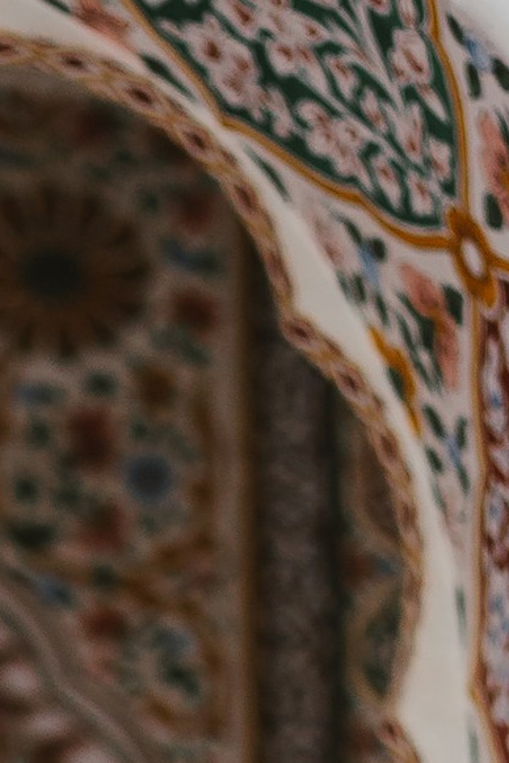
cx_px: -565
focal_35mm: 231
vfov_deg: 8.2
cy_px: 1797
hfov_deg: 5.8
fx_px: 4899
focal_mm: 35
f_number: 1.6
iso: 400
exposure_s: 1/250
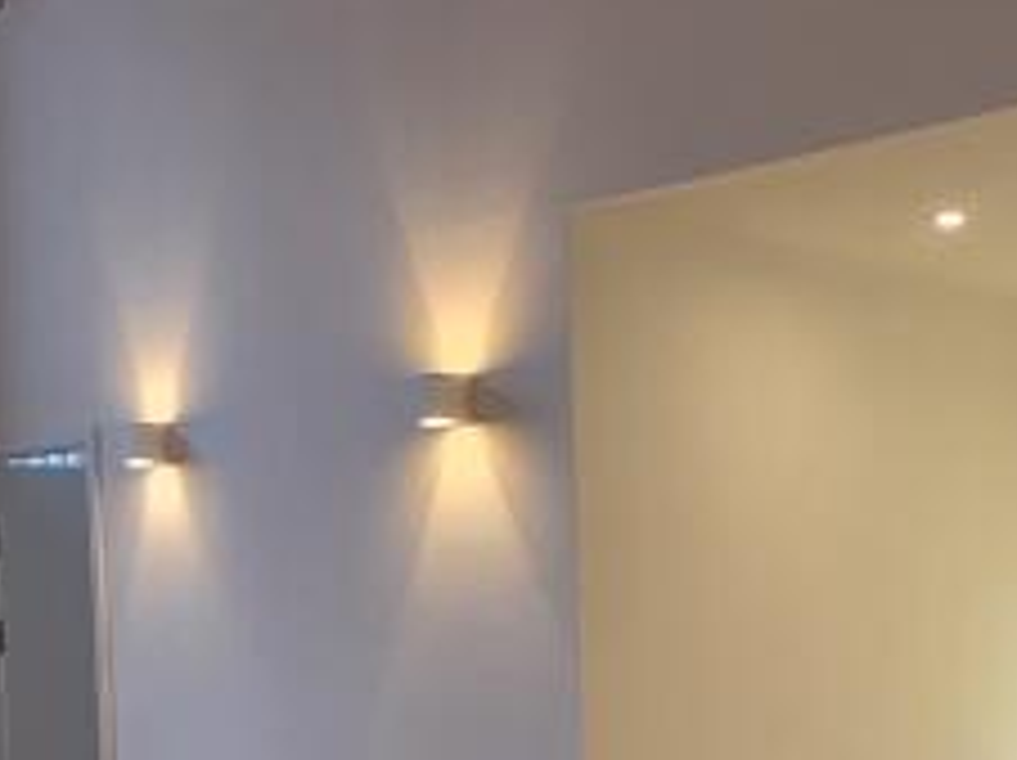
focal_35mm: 59
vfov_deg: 23.7
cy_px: 764
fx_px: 1732
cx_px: 693
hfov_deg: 32.4
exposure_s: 1/100
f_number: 1.9
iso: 250
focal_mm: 2.2
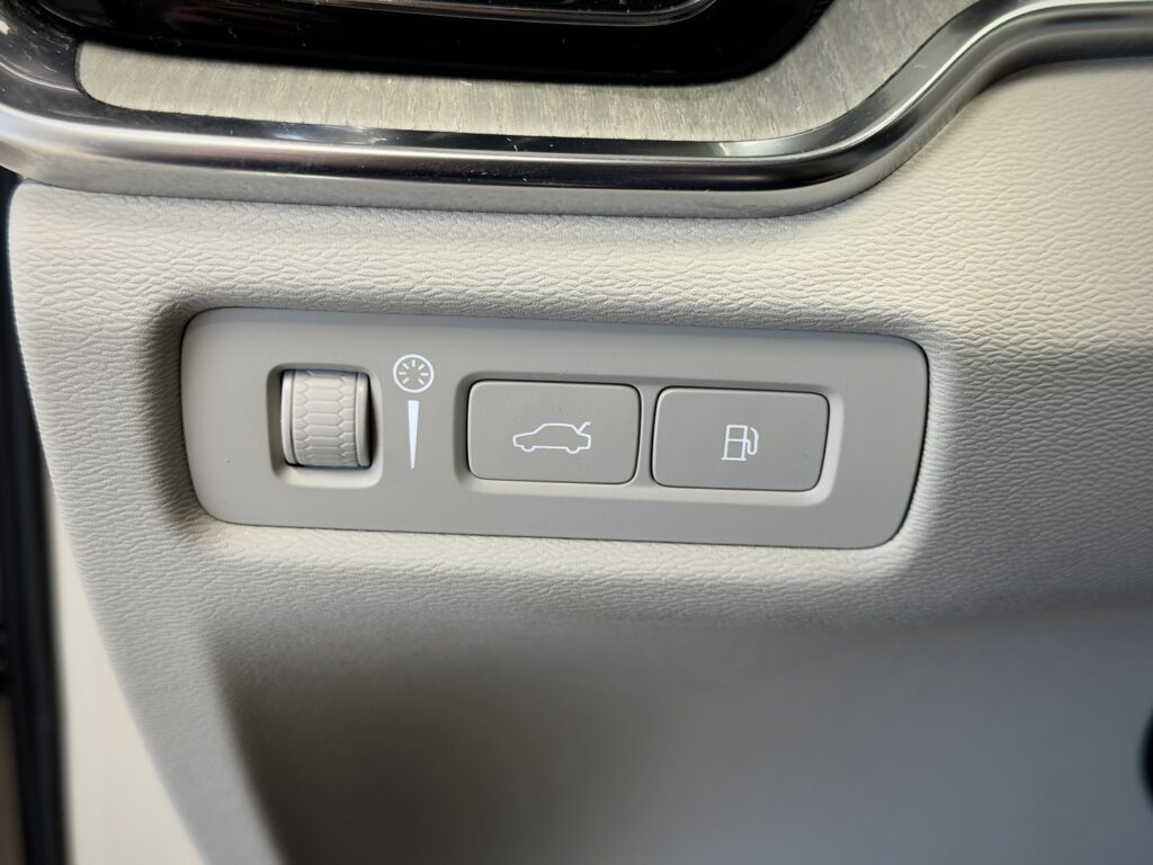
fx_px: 1599
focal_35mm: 48
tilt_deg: -14.9
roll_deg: +0.0
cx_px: 576
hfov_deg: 39.7
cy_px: 432
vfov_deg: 30.3
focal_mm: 6.76
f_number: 1.78
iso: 125
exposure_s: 1/50
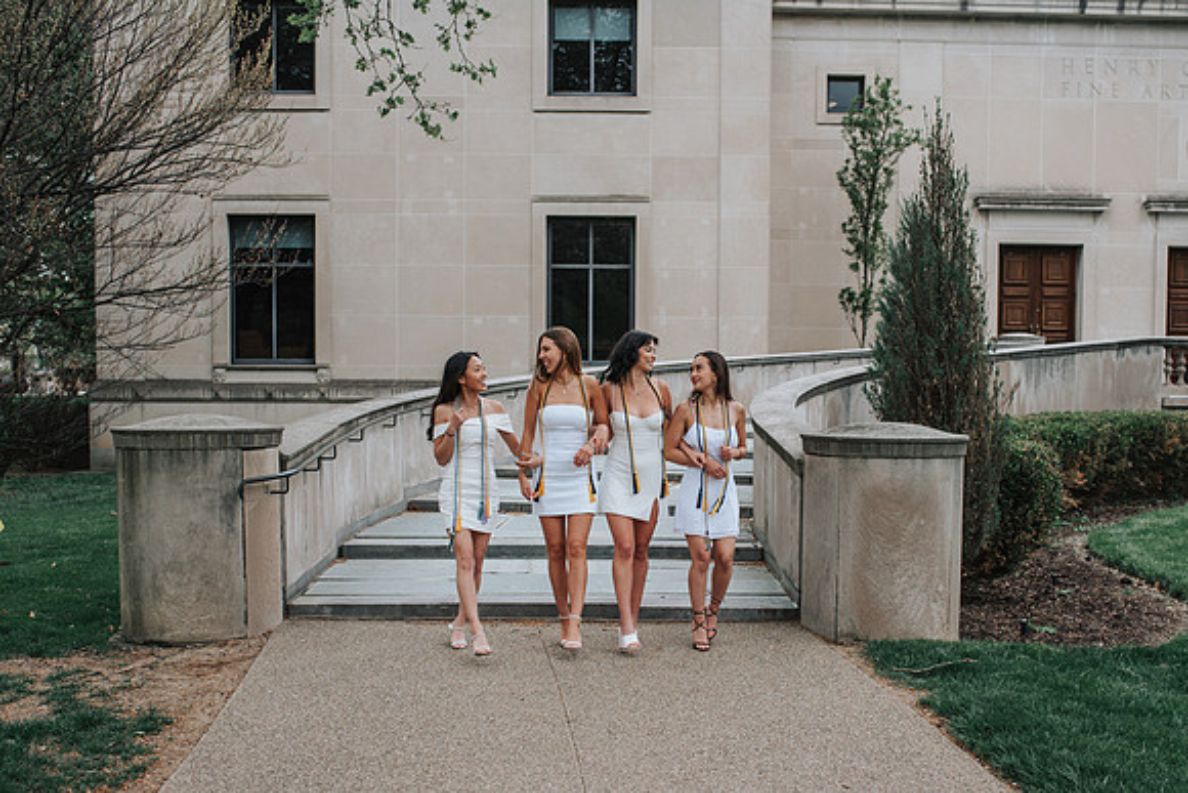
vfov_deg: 31.8
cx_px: 623
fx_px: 1385
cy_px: 475
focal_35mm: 42
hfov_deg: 46.4
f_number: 3.5
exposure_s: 1/500
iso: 125
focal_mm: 35
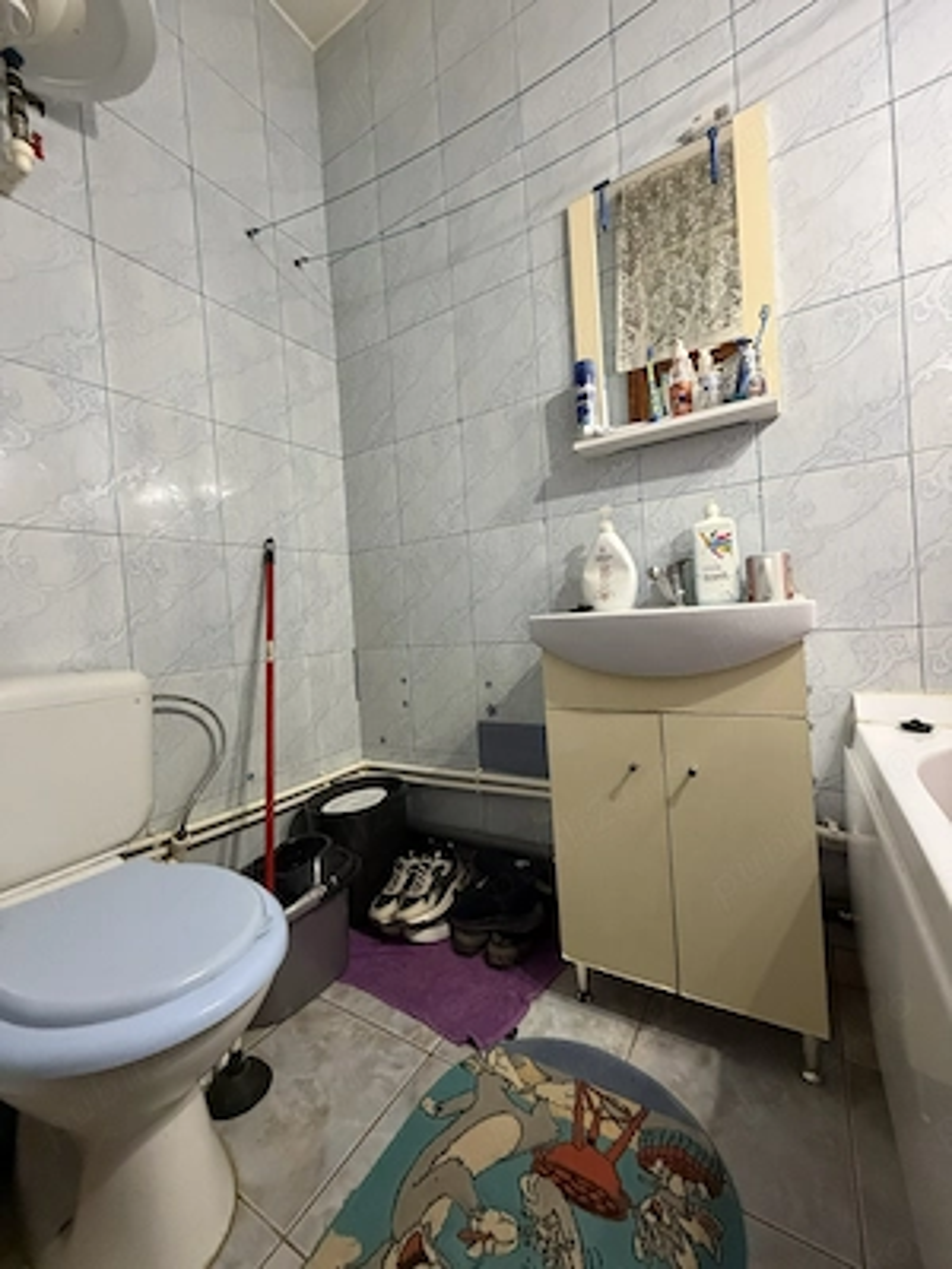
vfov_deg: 102.1
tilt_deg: -2.4
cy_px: 634
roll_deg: +3.7
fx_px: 513
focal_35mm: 14
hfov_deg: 85.7
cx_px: 476
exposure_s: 1/50
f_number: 2.2
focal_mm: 2.22
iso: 640
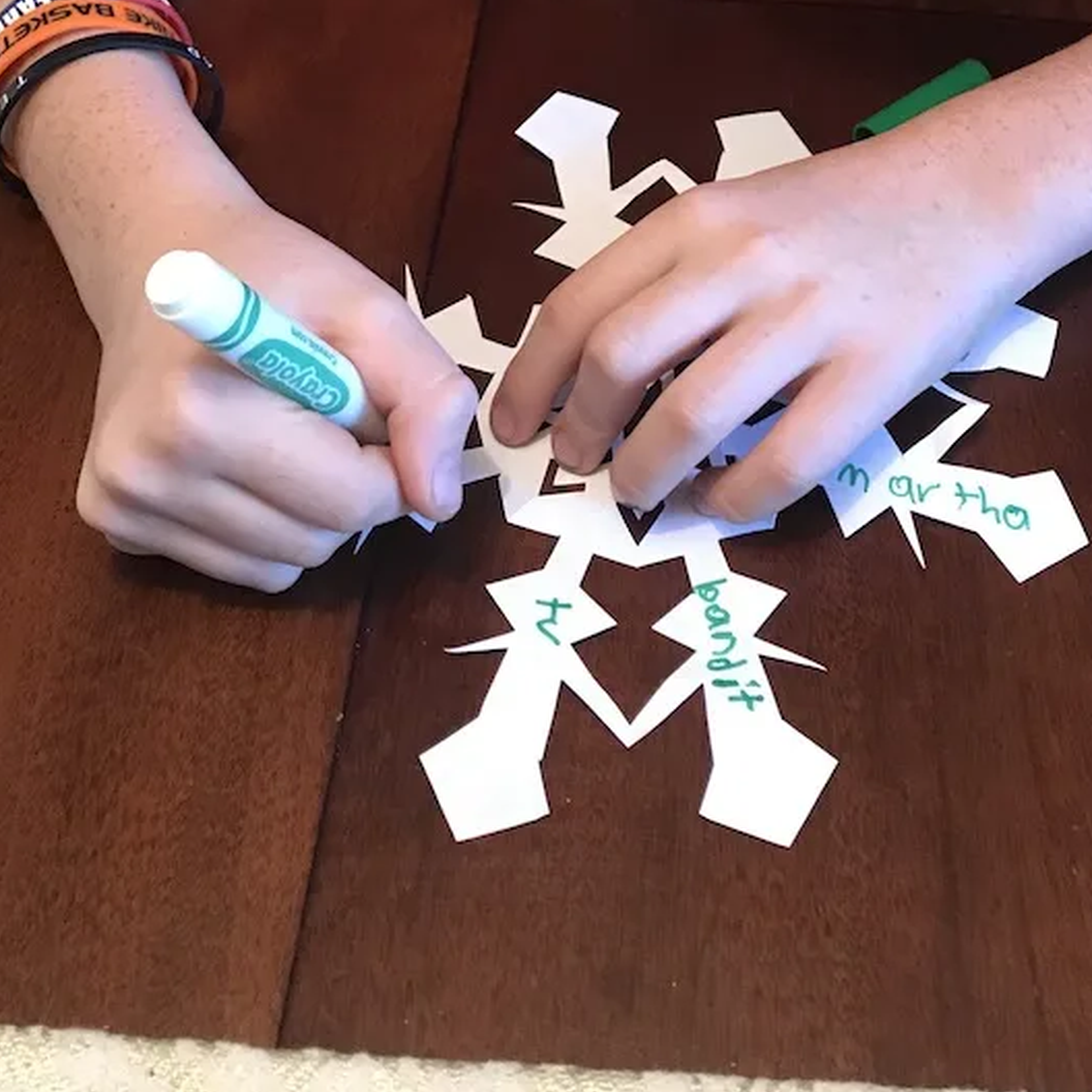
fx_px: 1785
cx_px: 682
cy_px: 11
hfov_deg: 33.9
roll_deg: -0.3
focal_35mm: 50
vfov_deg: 31.6
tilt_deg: -41.4
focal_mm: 3.99
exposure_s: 1/9
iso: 100
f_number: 1.8
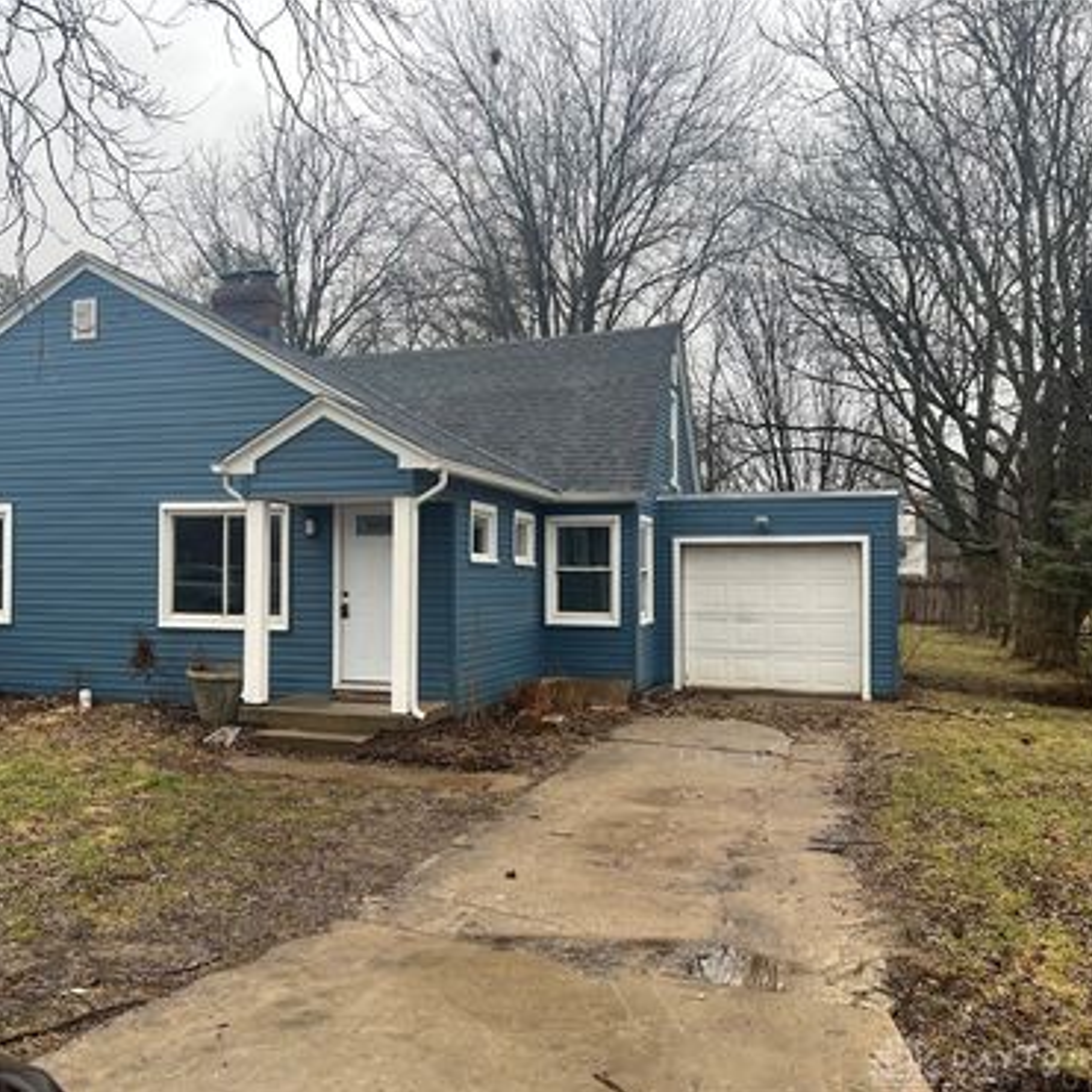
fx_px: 1106
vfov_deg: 52.5
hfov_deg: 51.9
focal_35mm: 31
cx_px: 403
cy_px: 549
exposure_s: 1/687
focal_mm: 5.7
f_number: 1.5
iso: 50
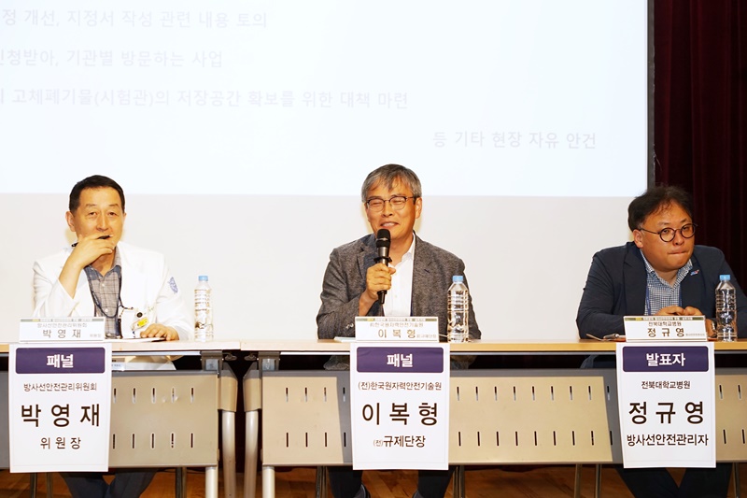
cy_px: 249
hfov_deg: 23.9
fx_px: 1763
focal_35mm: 85
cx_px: 374
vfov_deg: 16.1
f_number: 5.6
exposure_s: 1/60
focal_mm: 85
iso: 400
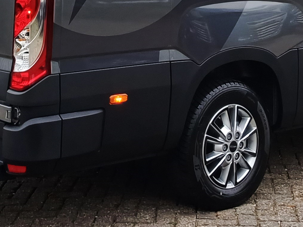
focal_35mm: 99
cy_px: -163
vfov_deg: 13.6
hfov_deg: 19.8
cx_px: 153
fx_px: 867
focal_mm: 4.65
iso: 80
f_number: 1.8
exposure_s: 1/100
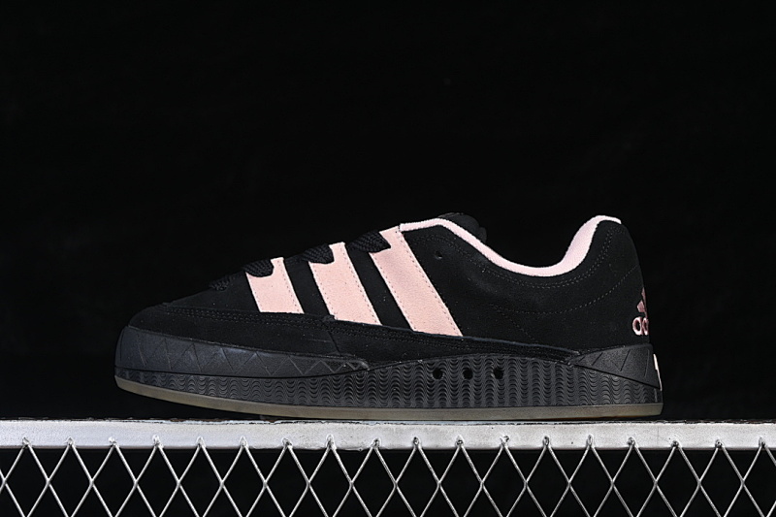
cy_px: 258
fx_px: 1616
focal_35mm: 75
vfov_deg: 18.2
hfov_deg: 27.0
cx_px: 388
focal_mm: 50
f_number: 6.3
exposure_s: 1/80
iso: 160
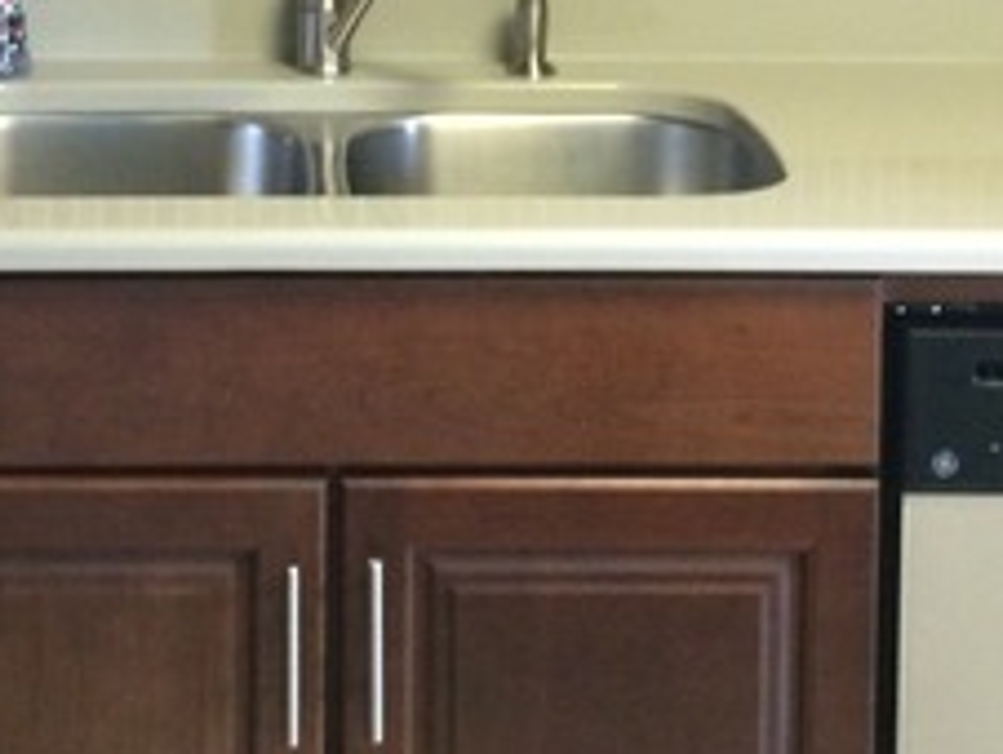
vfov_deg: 17.0
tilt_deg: -5.8
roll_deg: -0.5
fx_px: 2378
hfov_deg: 23.7
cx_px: 333
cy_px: -222
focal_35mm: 82
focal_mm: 4.15
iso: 250
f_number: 2.2
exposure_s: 1/24
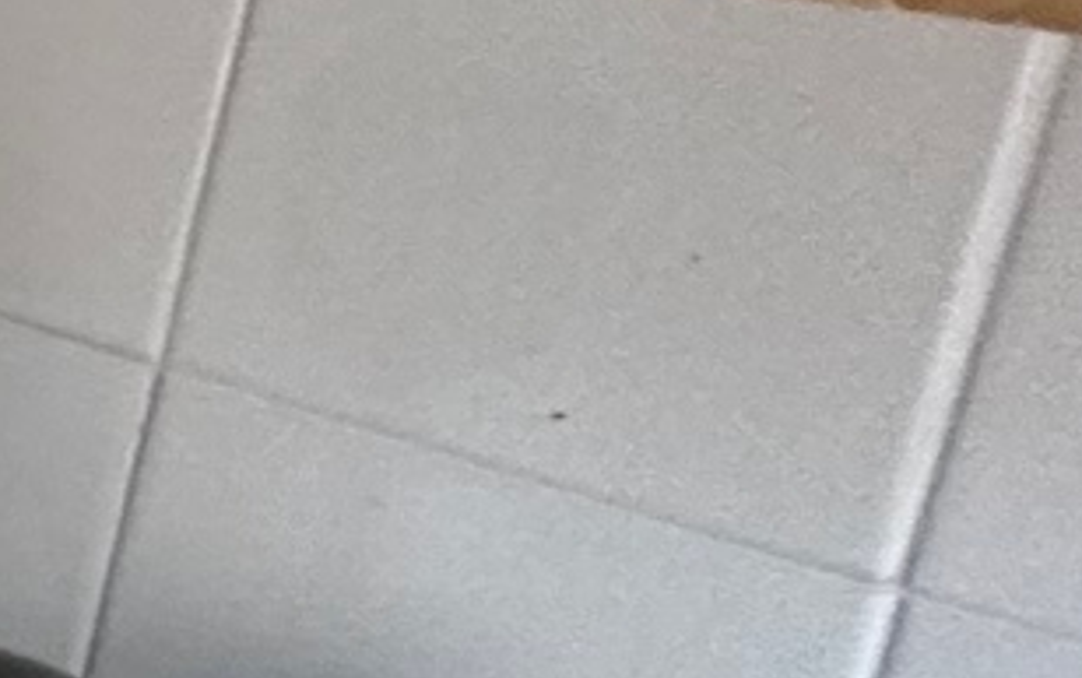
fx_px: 2862
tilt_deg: -12.4
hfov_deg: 10.6
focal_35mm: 97
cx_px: -2406
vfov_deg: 13.3
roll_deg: -2.2
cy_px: -4
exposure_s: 1/60
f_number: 2.2
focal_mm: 2.22
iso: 640
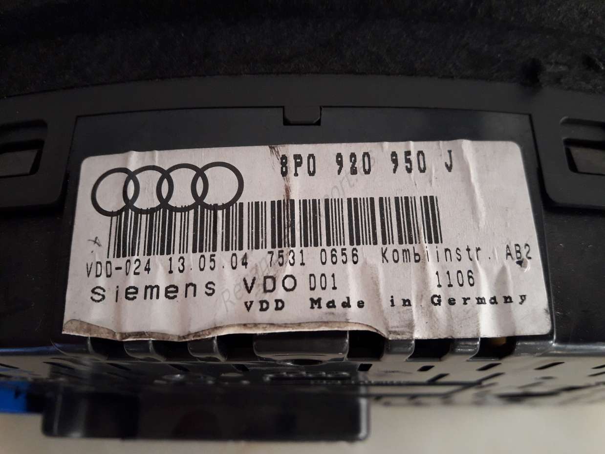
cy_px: 227
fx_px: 489
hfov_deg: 63.5
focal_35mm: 28
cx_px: 302
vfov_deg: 49.7
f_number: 1.9
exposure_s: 1/30
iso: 160
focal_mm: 3.7
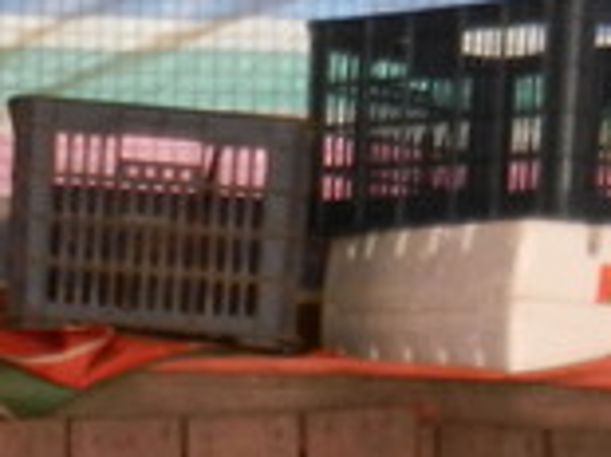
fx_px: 2840
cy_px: 1056
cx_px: 268
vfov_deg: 8.5
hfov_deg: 12.3
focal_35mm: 161
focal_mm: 4.5
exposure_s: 1/40
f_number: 3.5
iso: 180
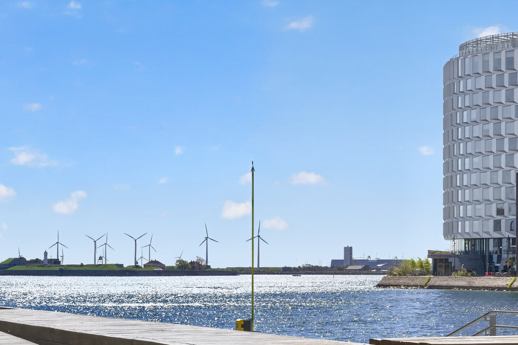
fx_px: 1309
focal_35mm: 91
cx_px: 267
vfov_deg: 15.0
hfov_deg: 22.4
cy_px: 190
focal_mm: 70
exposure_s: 1/3200
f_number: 8
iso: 400
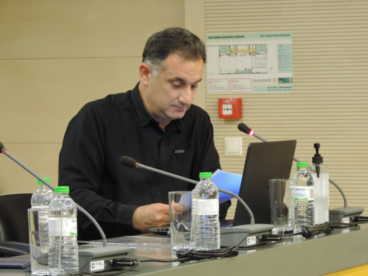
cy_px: 138
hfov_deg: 10.7
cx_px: 184
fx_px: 1967
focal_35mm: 185
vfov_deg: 8.0
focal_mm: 33
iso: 800
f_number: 4.6
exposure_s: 1/13
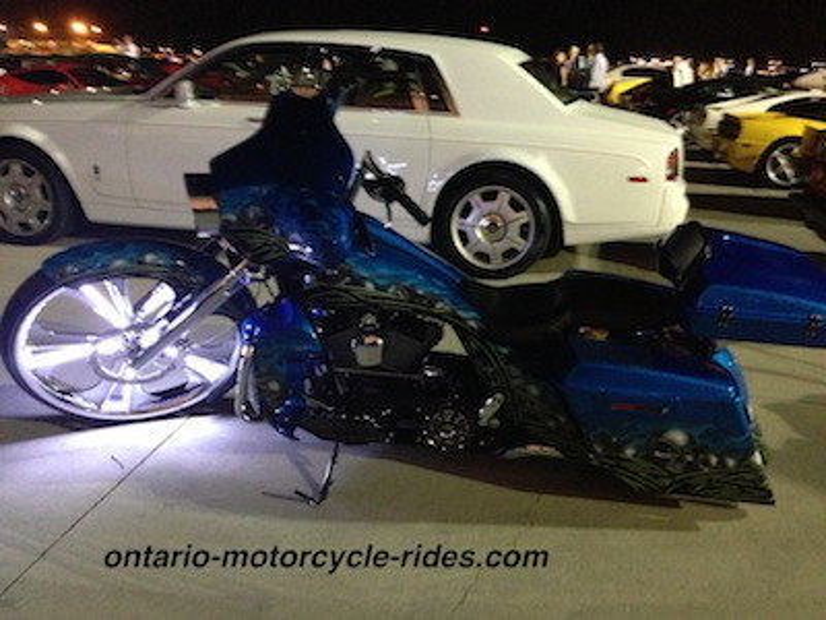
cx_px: 413
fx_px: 787
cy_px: 310
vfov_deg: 42.9
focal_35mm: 33
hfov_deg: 55.4
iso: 800
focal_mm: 4.13
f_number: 2.4
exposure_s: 1/15
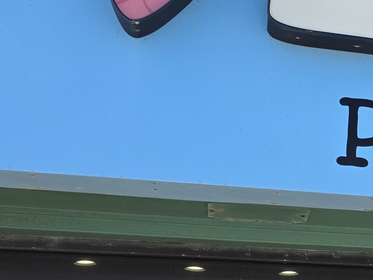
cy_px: 234
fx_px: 1067
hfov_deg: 16.5
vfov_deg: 14.8
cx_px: 679
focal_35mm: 99
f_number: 1.7
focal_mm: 6.3
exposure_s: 1/2851
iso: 80
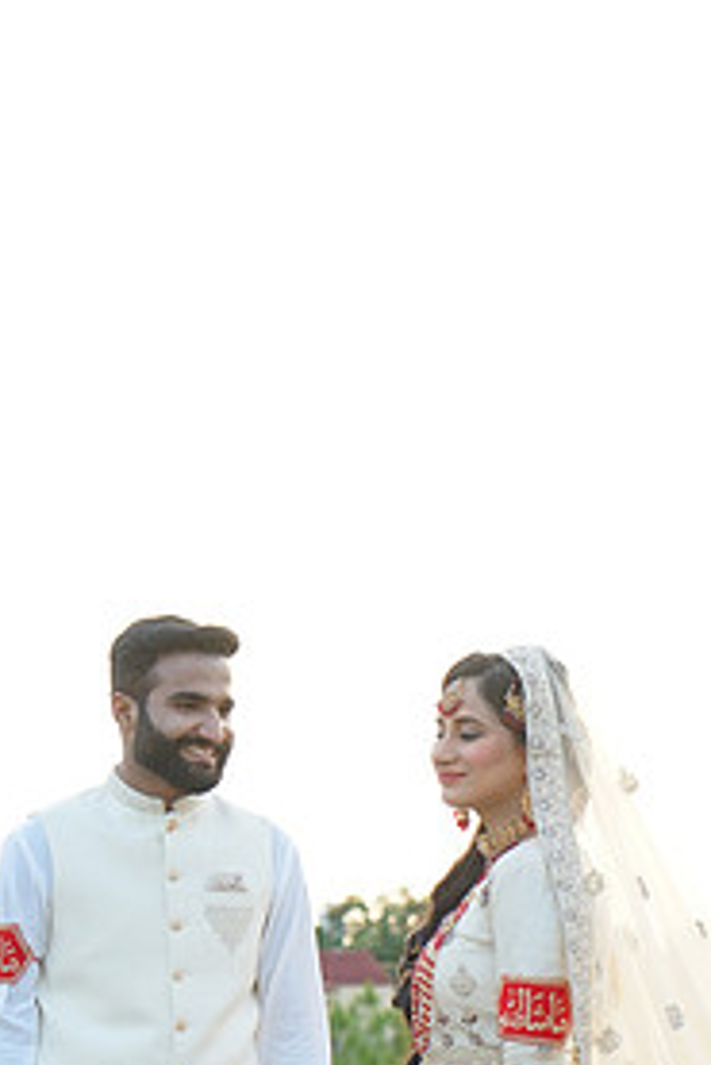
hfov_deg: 10.2
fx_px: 3964
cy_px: 946
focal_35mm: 134
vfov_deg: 15.1
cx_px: 382
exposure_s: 1/200
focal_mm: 64
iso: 400
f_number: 4
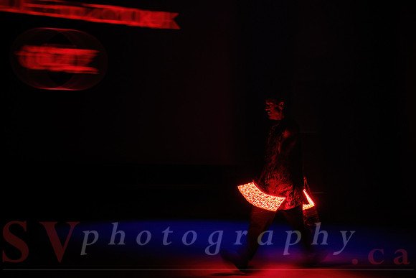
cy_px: 145
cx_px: 217
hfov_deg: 48.8
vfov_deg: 33.7
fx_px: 459
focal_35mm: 40
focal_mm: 38
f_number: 4
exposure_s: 1/4
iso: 400
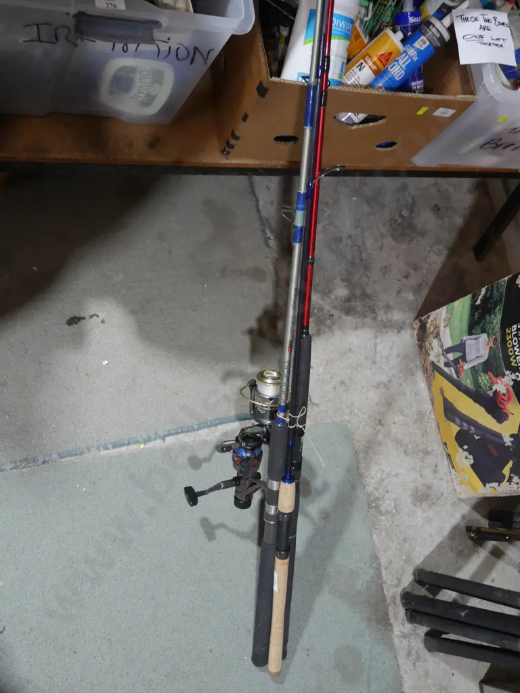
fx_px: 681
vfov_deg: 54.0
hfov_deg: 41.8
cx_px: 260
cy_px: 346
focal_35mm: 34
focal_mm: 17
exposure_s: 1/60
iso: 800
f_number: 4
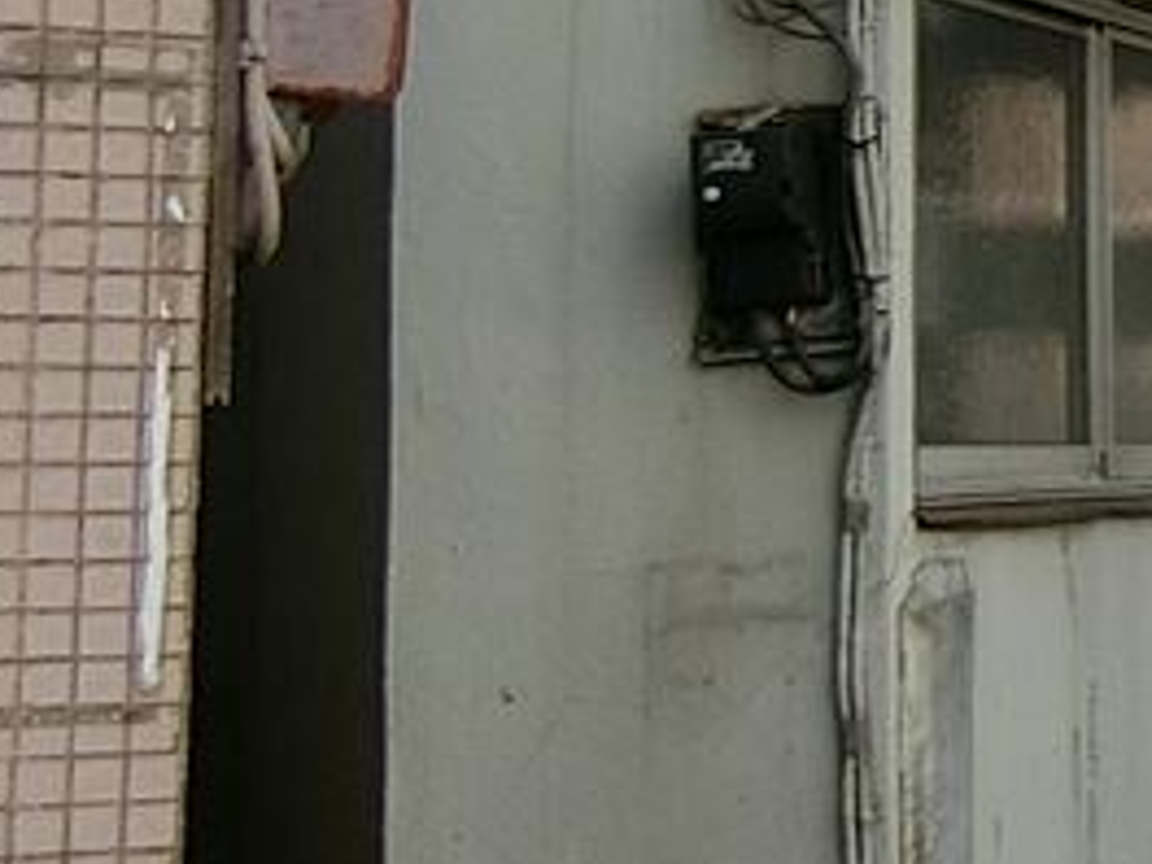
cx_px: 2553
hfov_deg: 13.6
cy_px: 92
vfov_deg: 12.8
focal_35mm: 115
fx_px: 3827
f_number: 2.7
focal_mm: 4.06
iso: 80
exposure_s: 1/640
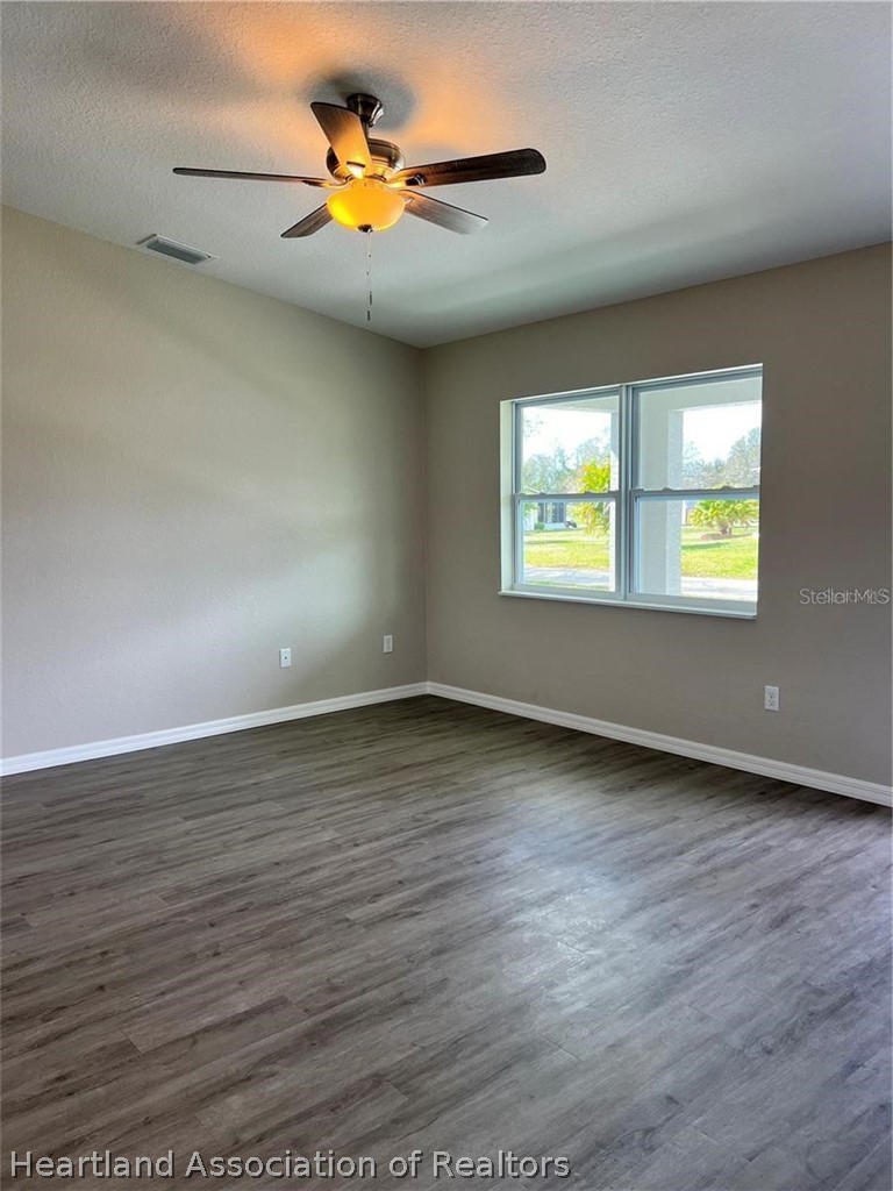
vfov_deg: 67.3
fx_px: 894
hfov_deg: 53.1
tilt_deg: -4.3
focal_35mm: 26
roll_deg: +1.0
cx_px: 446
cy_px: 596
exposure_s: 1/147
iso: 64
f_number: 1.5
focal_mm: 5.7
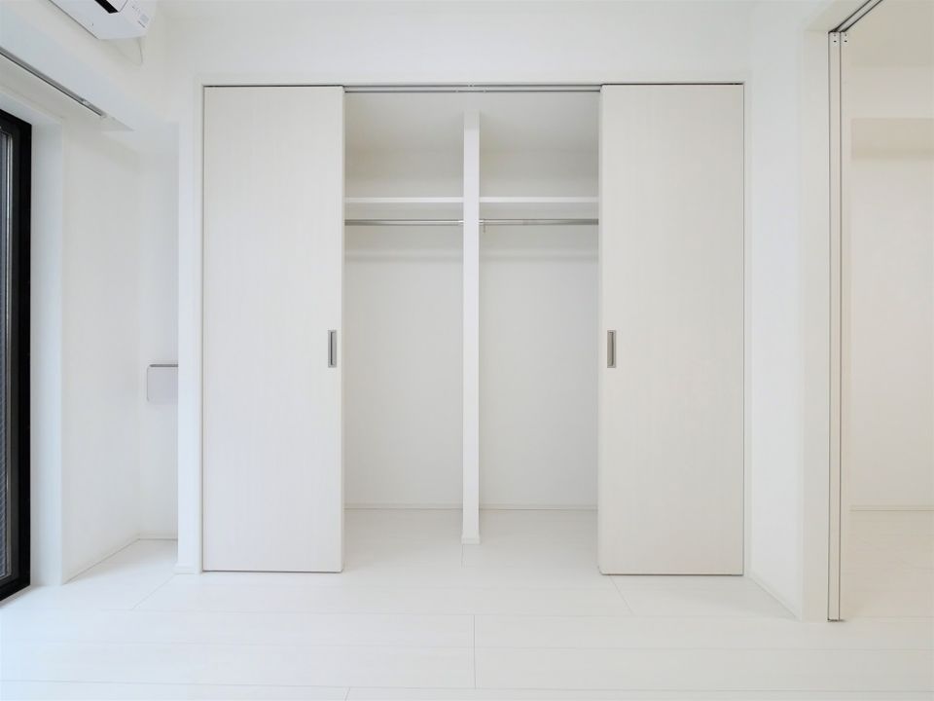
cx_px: 467
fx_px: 378
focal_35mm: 14
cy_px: 350
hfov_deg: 102.1
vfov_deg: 85.7
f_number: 9
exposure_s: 1/60
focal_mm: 7
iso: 2500
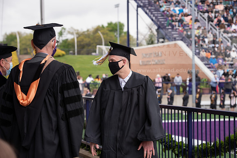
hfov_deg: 20.4
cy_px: 79
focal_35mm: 100
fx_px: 658
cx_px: 118
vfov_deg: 13.7
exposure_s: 1/250
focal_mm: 100
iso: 200
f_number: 5.6
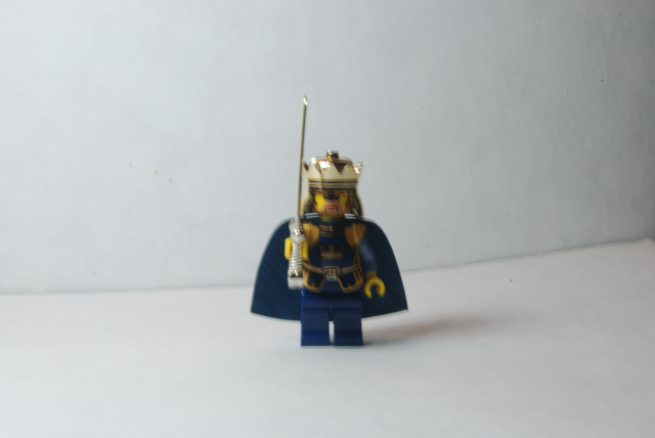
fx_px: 1147
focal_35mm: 63
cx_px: 328
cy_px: 219
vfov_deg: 21.6
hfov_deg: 31.9
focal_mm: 42
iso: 100
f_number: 32
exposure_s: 1/1.6
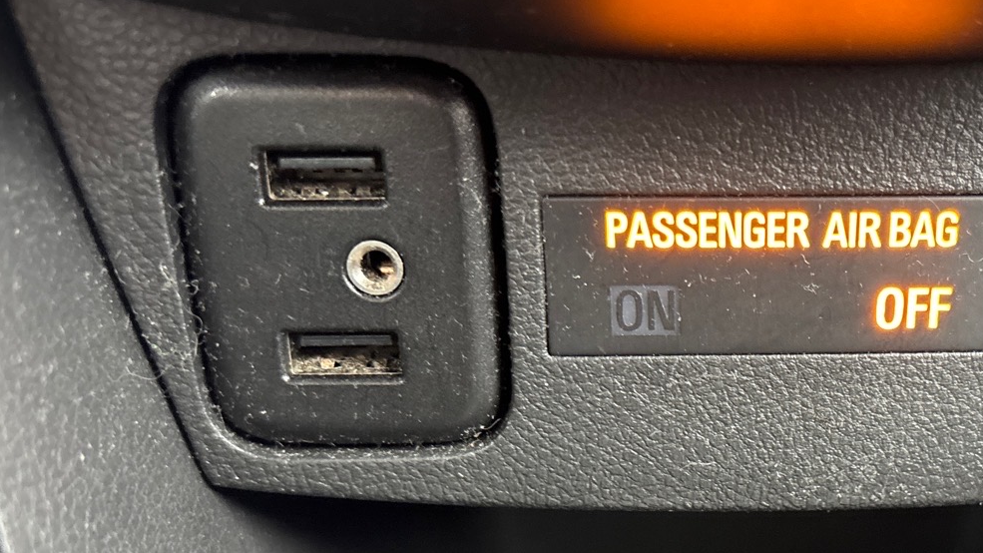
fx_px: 1199
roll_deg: -0.3
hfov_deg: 43.0
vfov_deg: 25.5
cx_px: 748
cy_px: 451
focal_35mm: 46
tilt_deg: -36.0
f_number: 1.6
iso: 640
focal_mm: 5.96
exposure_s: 1/31
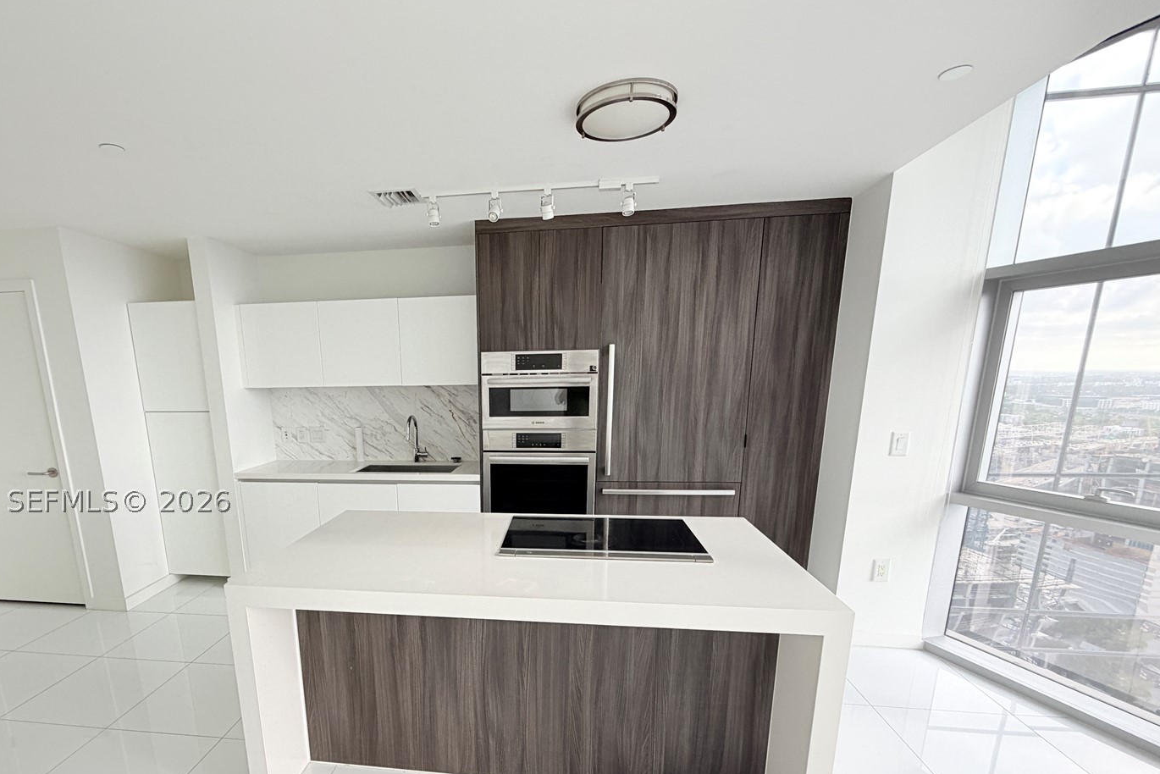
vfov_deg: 68.9
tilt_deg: -11.9
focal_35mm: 17
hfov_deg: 92.5
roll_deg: +0.5
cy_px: 500
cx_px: 489
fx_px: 548
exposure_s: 1/121
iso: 50
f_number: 2.2
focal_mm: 2.22
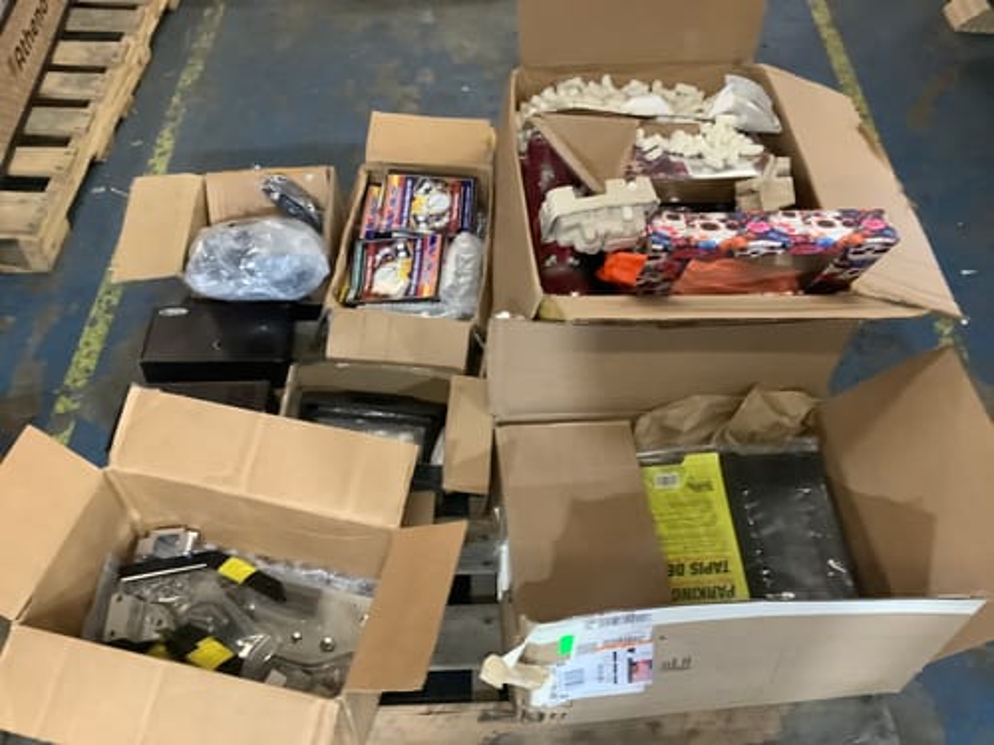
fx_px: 890
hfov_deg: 58.4
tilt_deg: -51.1
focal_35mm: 31
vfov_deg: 45.4
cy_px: 372
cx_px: 497
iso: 400
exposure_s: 1/33
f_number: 2.4
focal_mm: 3.3
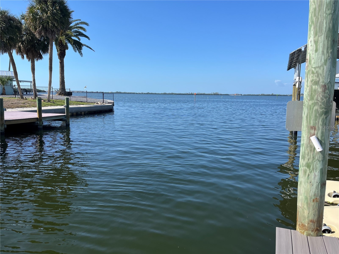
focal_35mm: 26
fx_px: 255
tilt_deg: -7.0
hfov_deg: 67.3
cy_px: 127
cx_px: 170
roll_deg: -0.4
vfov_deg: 53.1
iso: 50
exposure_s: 1/3413
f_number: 1.6
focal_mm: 5.1
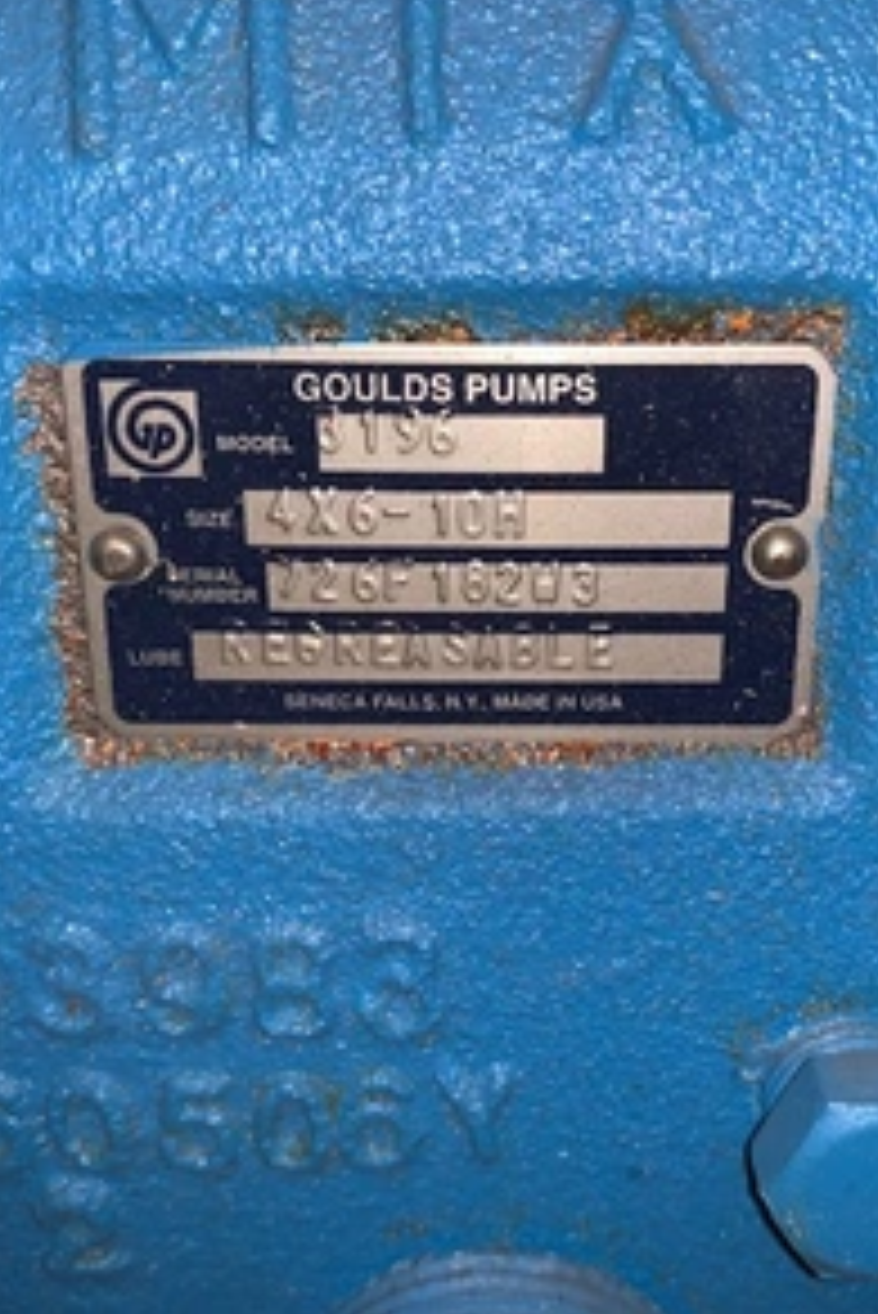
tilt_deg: -21.9
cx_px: 518
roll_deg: -4.6
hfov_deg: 35.9
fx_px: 1352
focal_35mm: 37
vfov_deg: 51.9
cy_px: 644
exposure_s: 1/23
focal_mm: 4.25
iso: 25
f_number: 1.8
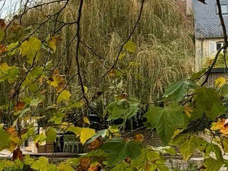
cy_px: 125
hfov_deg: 14.9
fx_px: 836
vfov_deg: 11.6
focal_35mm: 127
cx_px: -68
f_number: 1.78
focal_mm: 6.76
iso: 100
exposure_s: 1/121
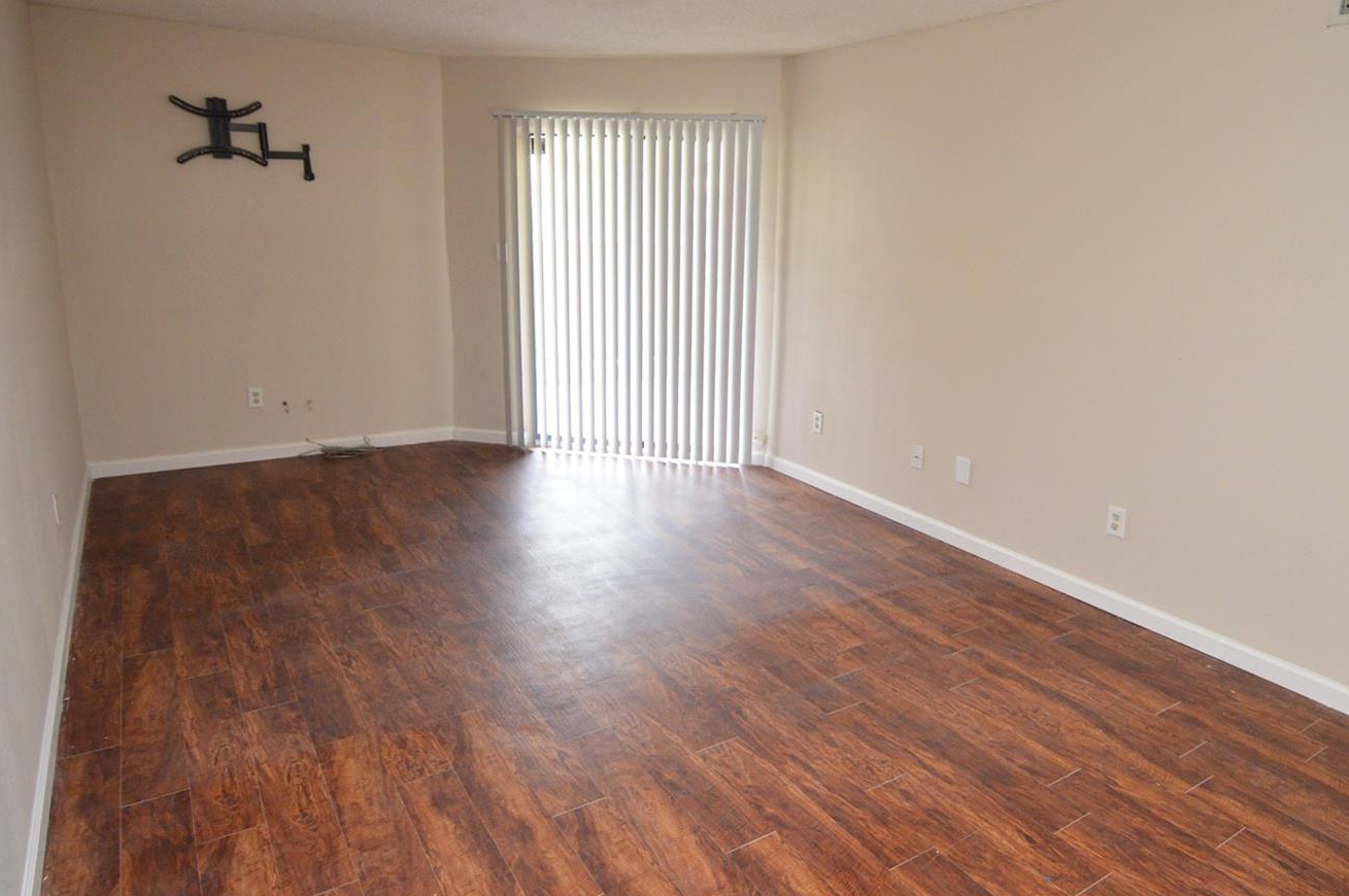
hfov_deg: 78.3
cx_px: 752
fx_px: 824
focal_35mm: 22
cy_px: 432
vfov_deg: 57.1
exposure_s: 1/60
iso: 1100
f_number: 4
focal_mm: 12
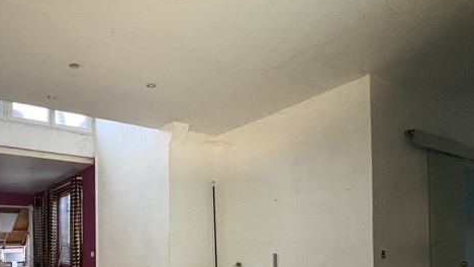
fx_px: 327
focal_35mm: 26
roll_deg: +0.6
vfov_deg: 40.8
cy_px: 243
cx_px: 115
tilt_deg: -0.1
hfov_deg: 67.1
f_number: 2.2
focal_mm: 2.22
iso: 1000
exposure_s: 1/40
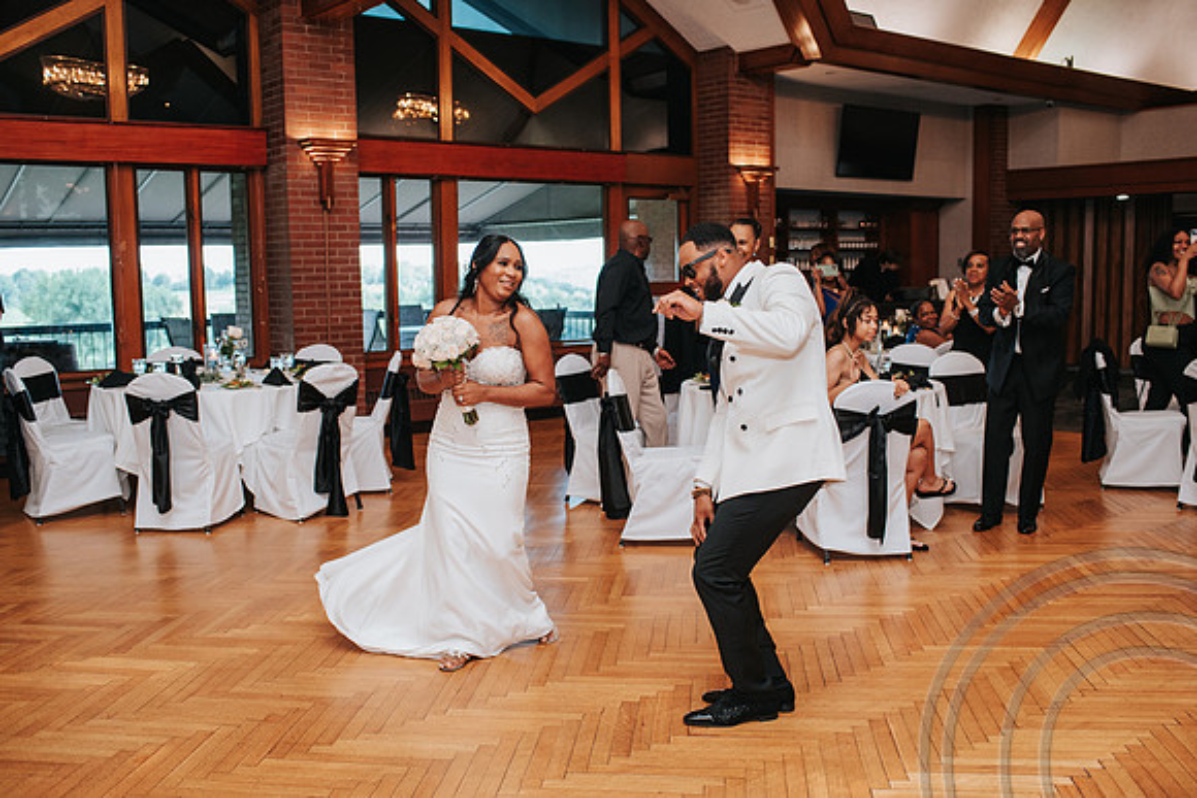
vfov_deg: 37.5
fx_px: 1176
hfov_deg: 53.9
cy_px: 399
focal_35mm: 35
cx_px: 598
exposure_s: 1/200
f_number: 3.2
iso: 1000
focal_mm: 35
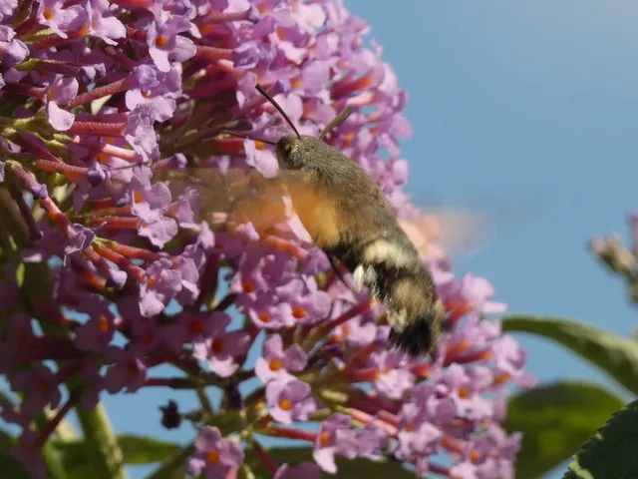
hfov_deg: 4.4
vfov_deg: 3.3
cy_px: 240
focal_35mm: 454
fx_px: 8368
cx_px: 319
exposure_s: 1/160
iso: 80
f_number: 5.6
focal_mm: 81.4
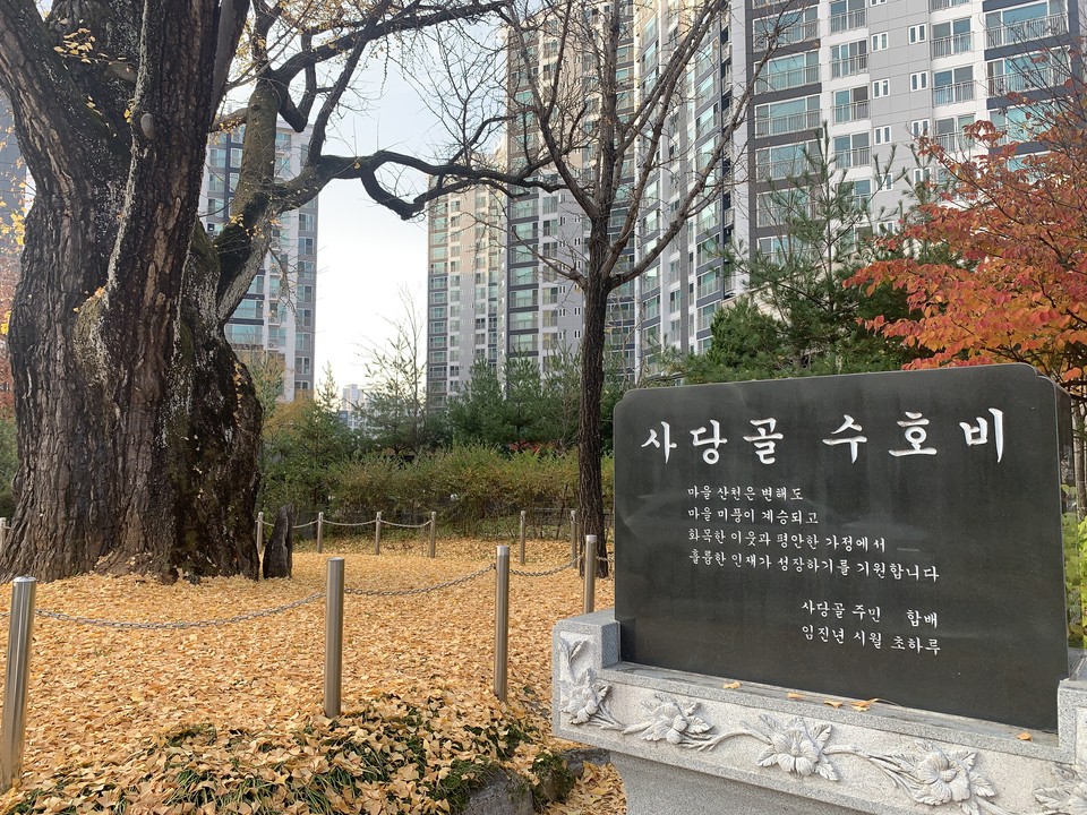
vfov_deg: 53.1
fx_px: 816
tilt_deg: +4.7
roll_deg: -0.5
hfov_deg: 67.3
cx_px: 544
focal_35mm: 26
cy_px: 408
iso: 25
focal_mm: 4.25
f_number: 1.8
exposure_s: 1/160
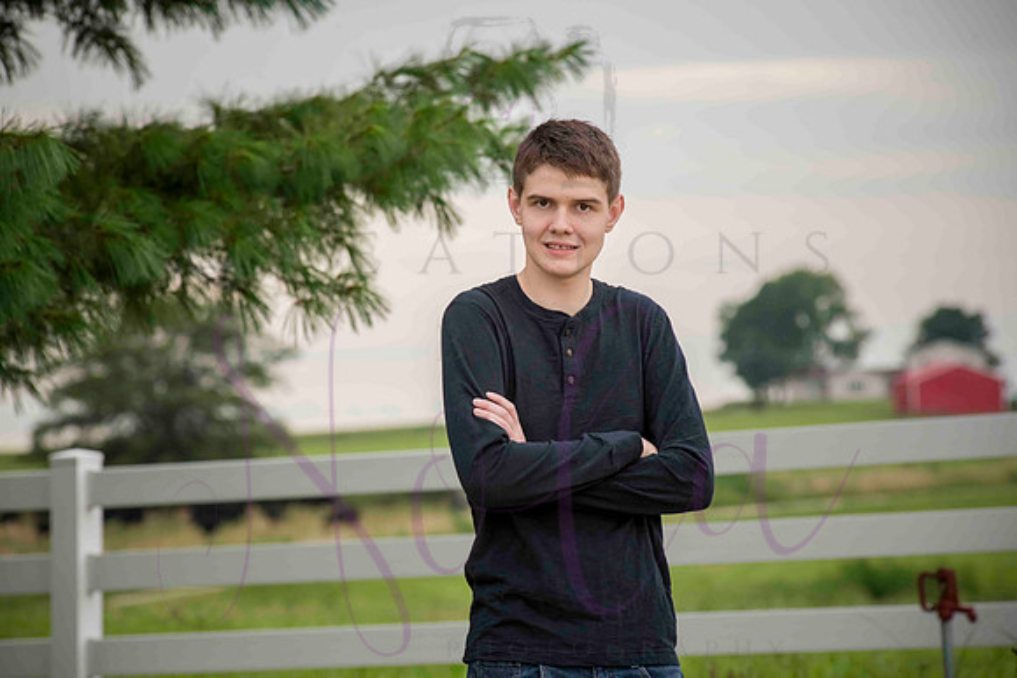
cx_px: 508
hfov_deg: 10.3
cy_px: 339
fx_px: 5651
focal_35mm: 200
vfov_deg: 6.9
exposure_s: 1/320
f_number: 8
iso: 640
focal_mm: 200
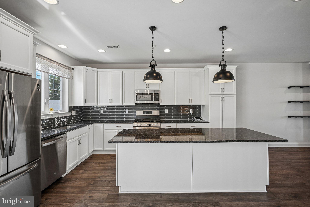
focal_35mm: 16
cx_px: 155
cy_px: 104
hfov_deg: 96.7
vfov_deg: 73.7
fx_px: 138
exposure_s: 1/100
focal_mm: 16
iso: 800
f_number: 8
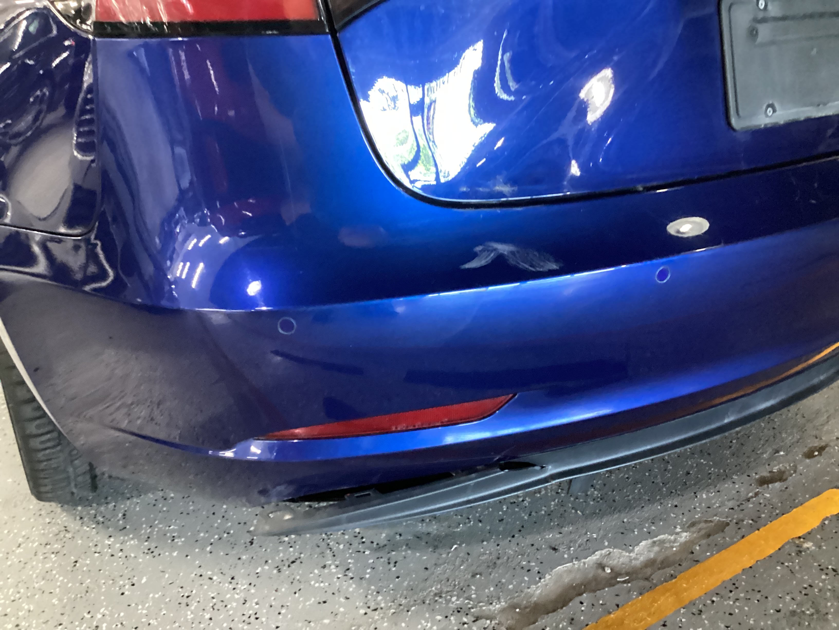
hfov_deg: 58.4
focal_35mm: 31
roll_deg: +1.3
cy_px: 315
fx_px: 751
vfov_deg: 45.4
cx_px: 420
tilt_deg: -24.7
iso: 640
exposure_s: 1/25
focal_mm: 3.3
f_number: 2.4
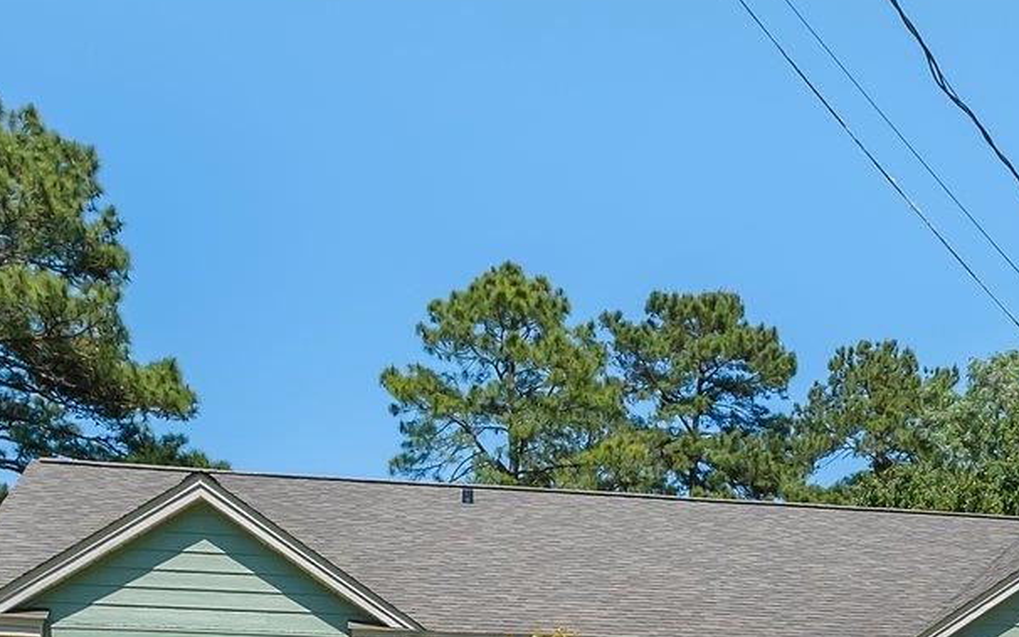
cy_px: 772
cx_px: 905
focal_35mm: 62
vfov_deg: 19.7
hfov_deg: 31.5
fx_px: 1722
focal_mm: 12
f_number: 8
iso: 400
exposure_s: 1/850
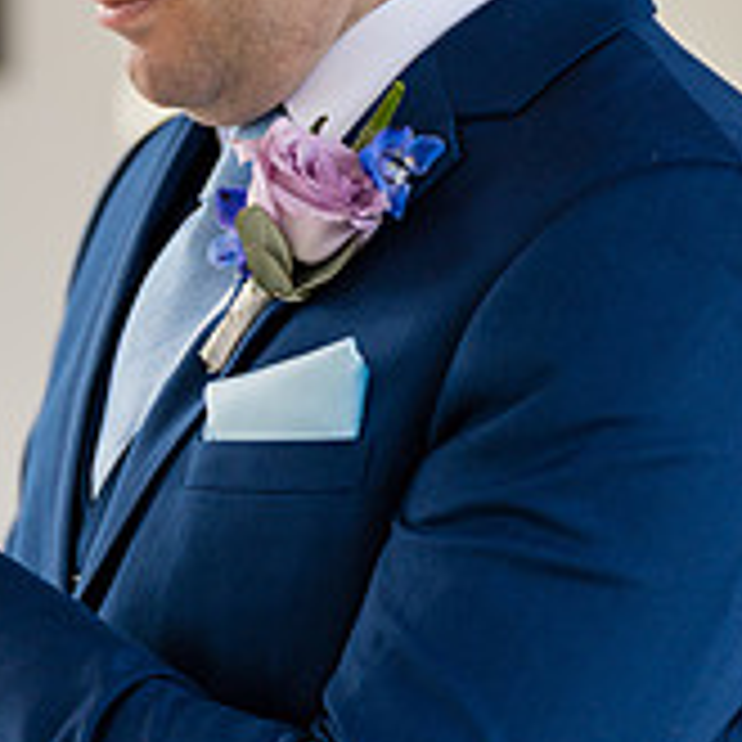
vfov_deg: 6.6
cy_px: 238
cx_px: 175
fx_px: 6402
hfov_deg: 6.6
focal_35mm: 264
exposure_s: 1/640
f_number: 2.8
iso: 320
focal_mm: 114
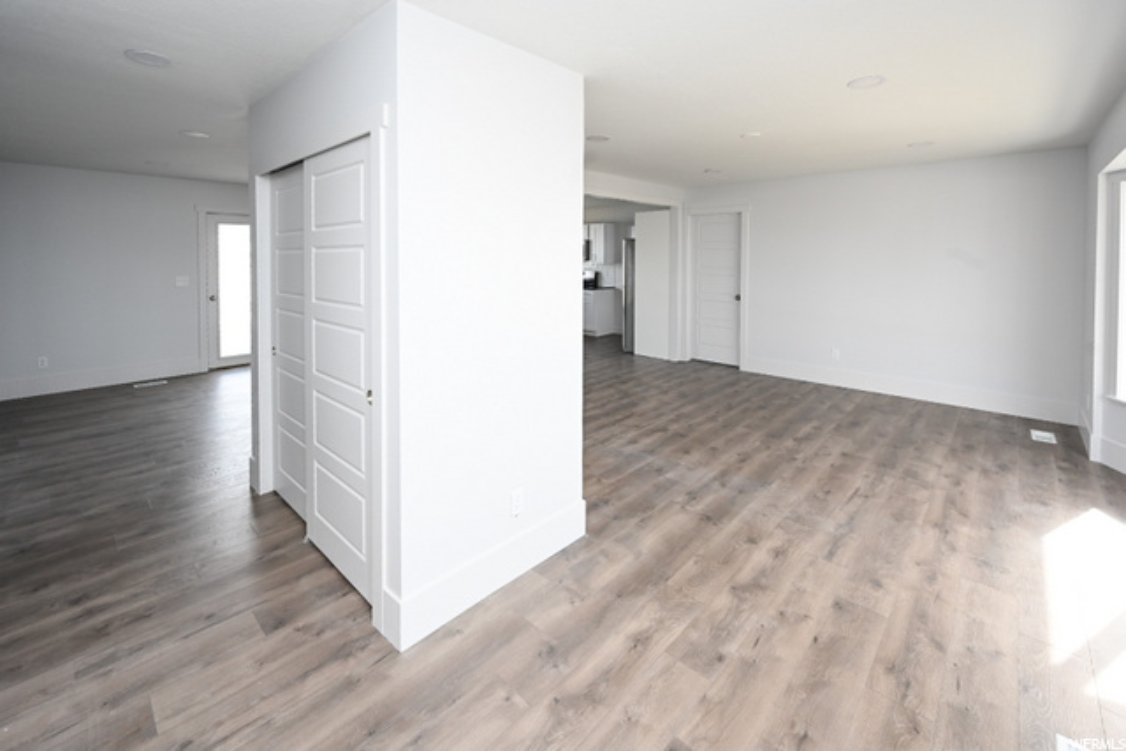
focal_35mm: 14
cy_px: 376
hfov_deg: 104.2
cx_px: 563
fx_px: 438
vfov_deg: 81.2
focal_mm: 14
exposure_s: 1/200
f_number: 7.1
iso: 640
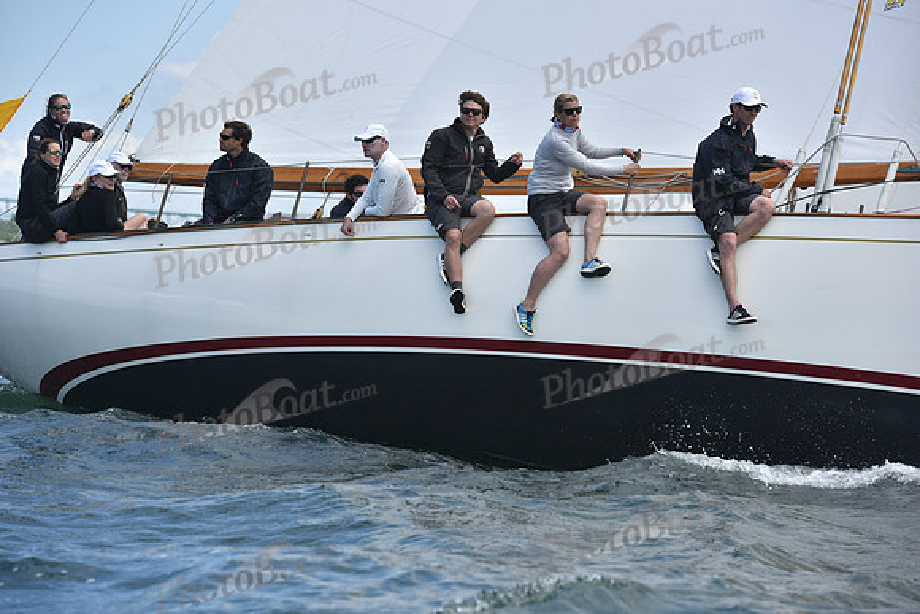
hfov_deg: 15.2
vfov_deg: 10.2
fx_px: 3451
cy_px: 307
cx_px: 460
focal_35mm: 135
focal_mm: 135
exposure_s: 1/1250
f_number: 5.6
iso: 250
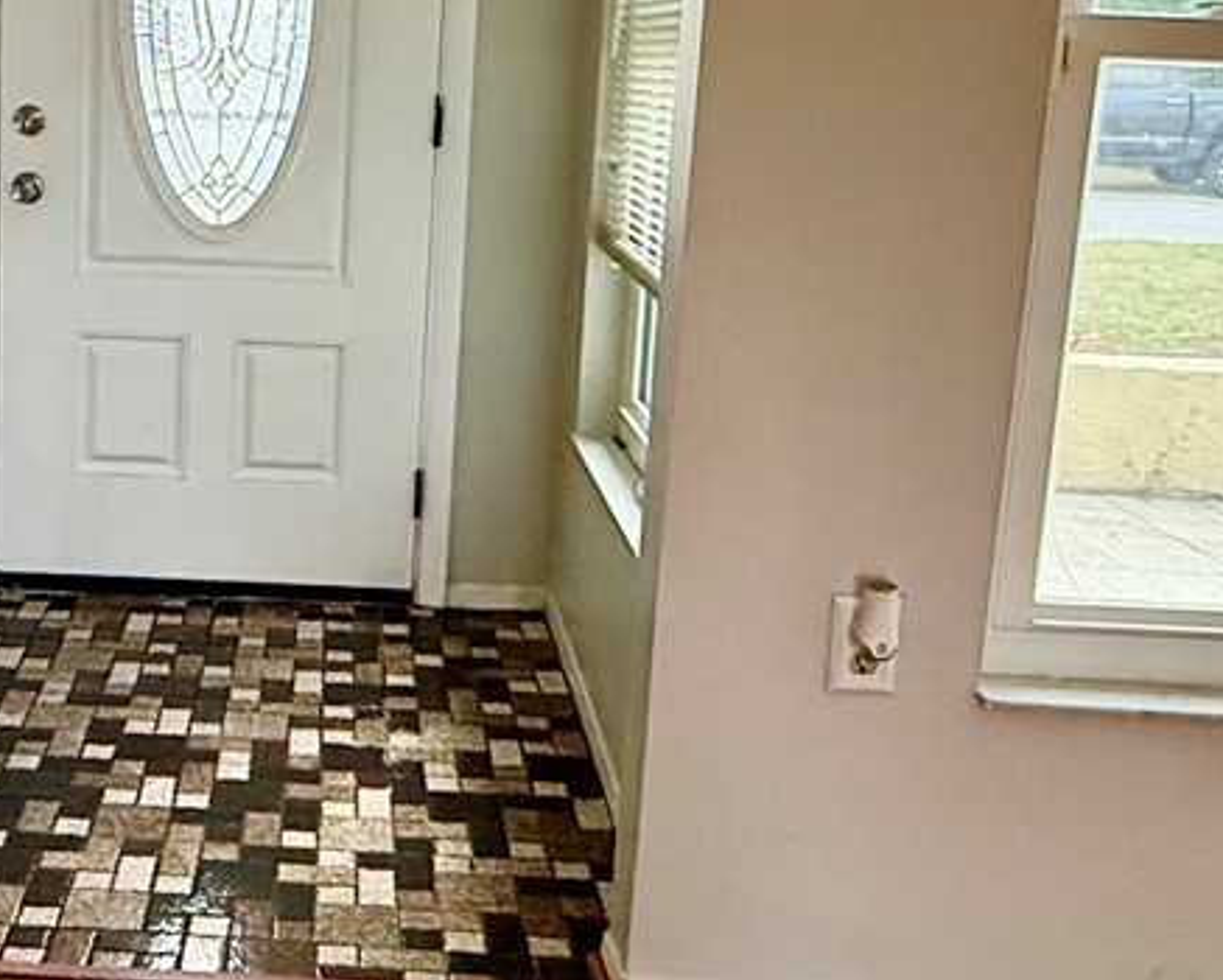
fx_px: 1811
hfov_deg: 36.1
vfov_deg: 30.1
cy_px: 356
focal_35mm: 50
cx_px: 249
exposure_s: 1/120
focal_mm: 2.22
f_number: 2.2
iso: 250
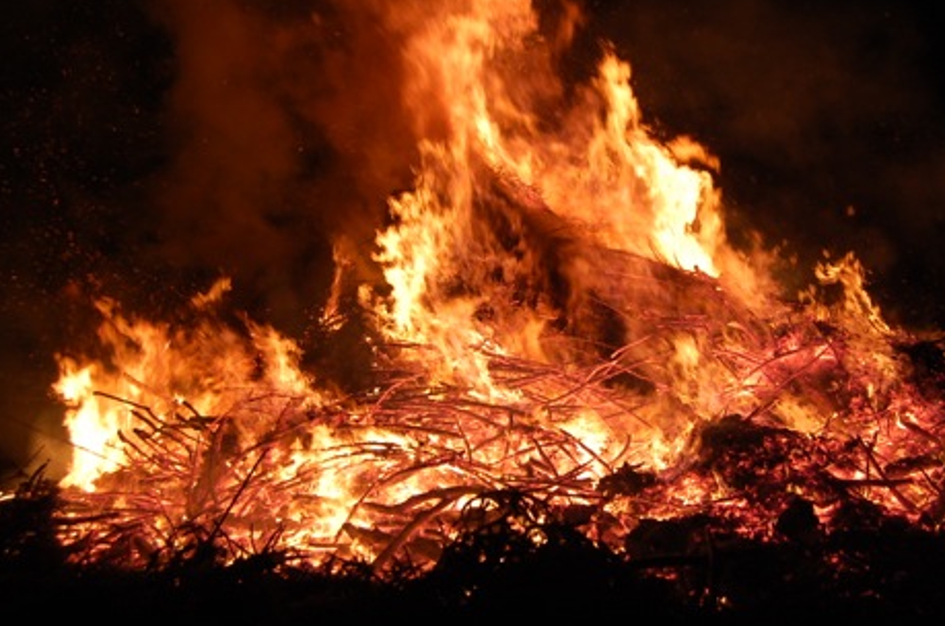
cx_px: 622
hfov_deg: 42.3
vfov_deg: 29.1
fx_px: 1205
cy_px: 294
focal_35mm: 46
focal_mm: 22
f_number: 4.5
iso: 400
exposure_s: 1/80
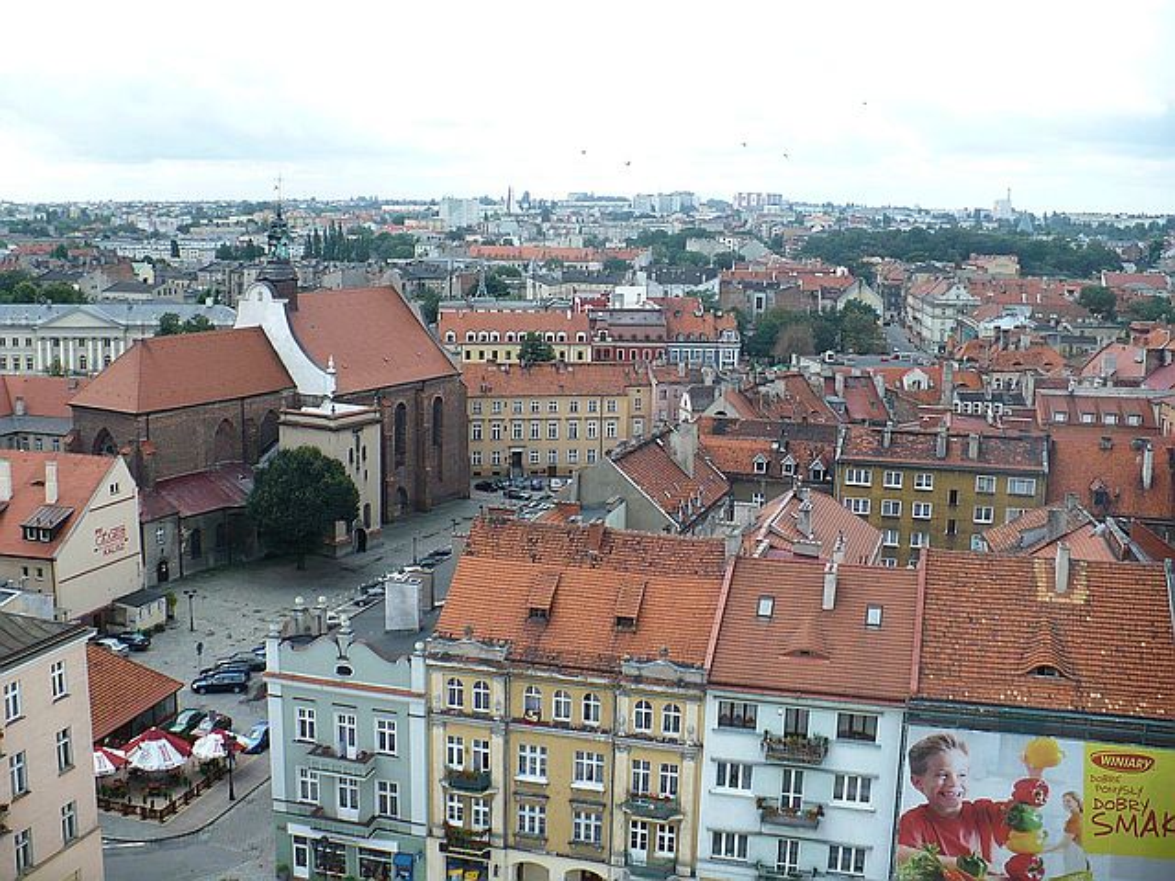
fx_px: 1256
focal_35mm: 37
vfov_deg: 38.7
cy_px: 440
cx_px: 588
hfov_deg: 50.1
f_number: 2.8
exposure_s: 1/500
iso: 100
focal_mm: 6.1
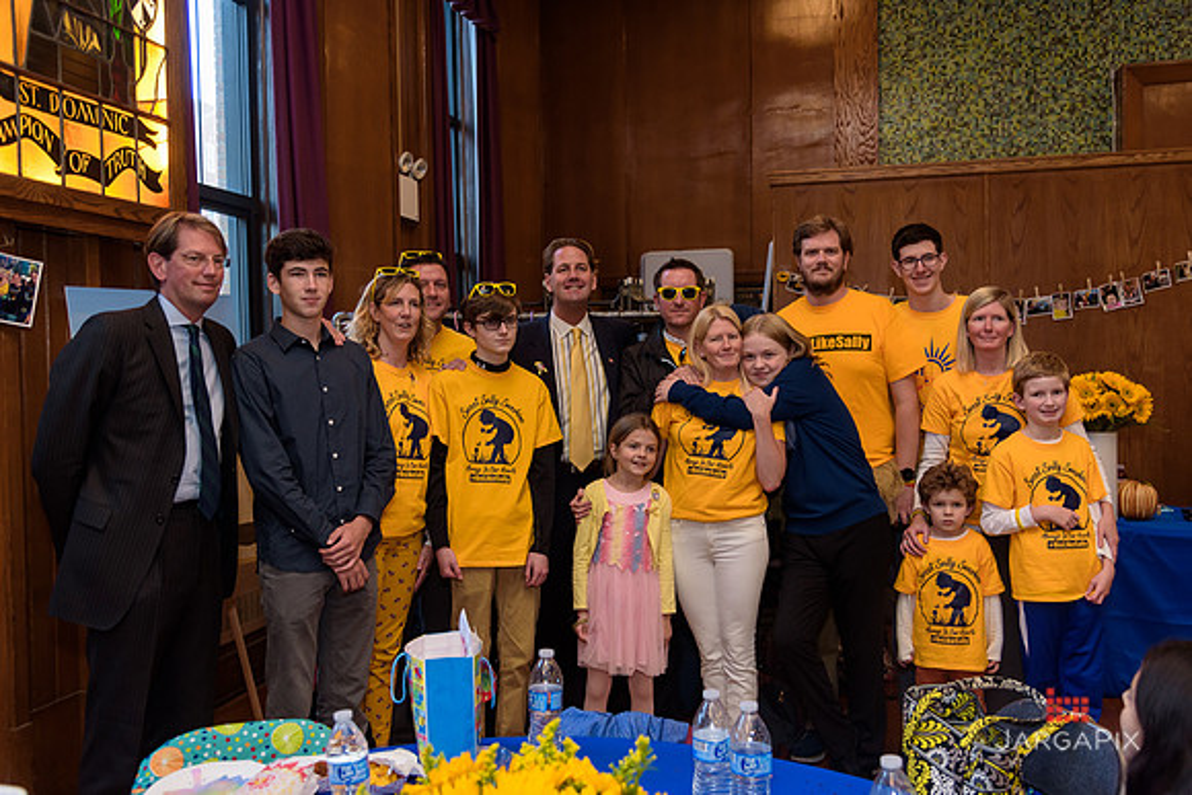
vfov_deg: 41.1
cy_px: 398
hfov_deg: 58.7
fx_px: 1060
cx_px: 596
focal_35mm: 32
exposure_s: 1/125
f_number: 4
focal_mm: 32
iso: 800
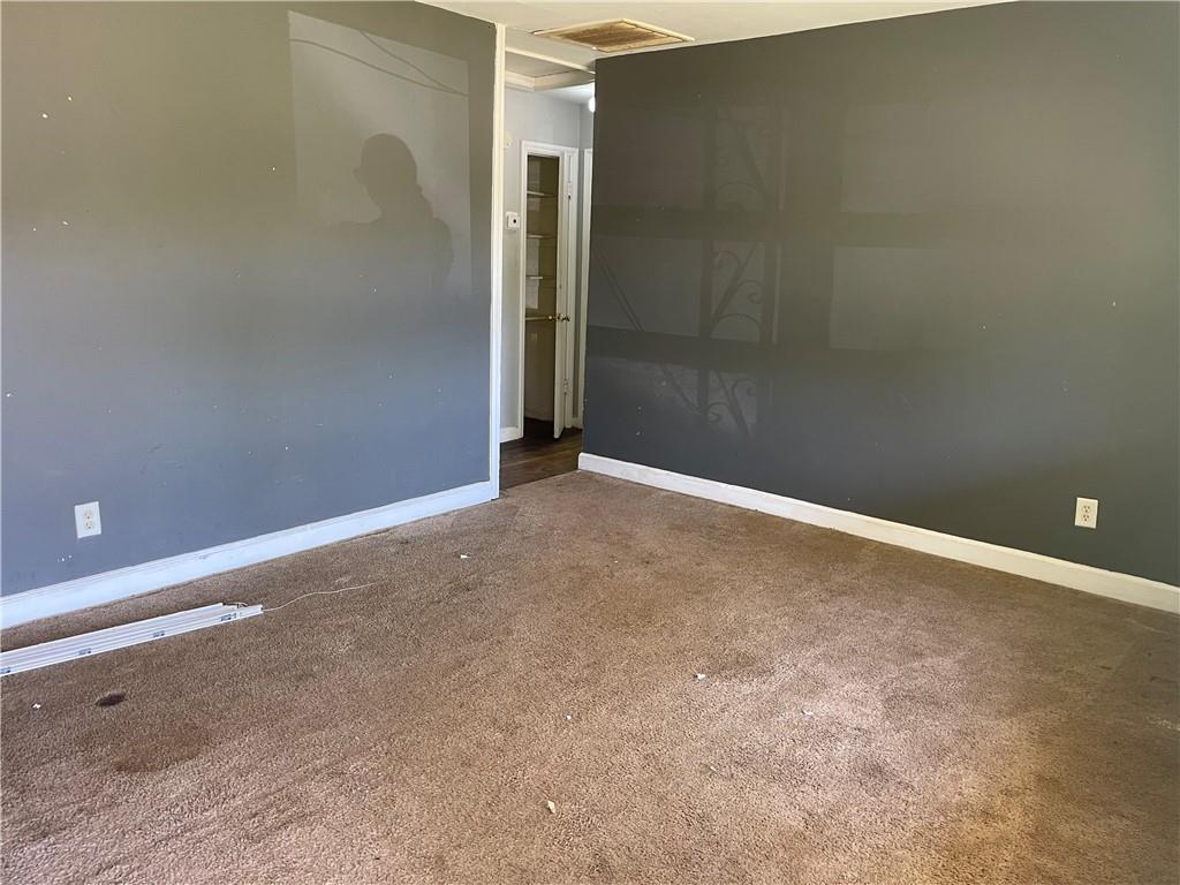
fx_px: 886
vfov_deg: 53.1
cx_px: 590
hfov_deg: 67.3
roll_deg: -2.0
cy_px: 442
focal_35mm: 26
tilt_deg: -11.4
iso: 125
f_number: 1.6
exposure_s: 1/79
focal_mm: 4.2
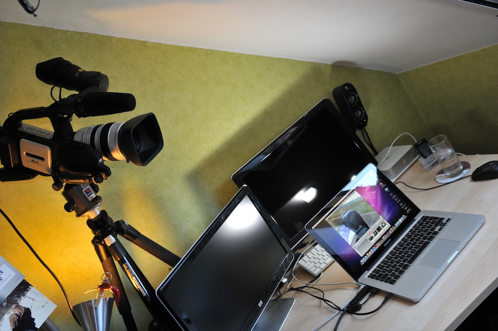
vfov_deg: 38.3
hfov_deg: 55.2
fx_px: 477
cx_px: 249
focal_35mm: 34
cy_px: 166
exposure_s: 1/50
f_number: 5
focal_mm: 23
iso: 320
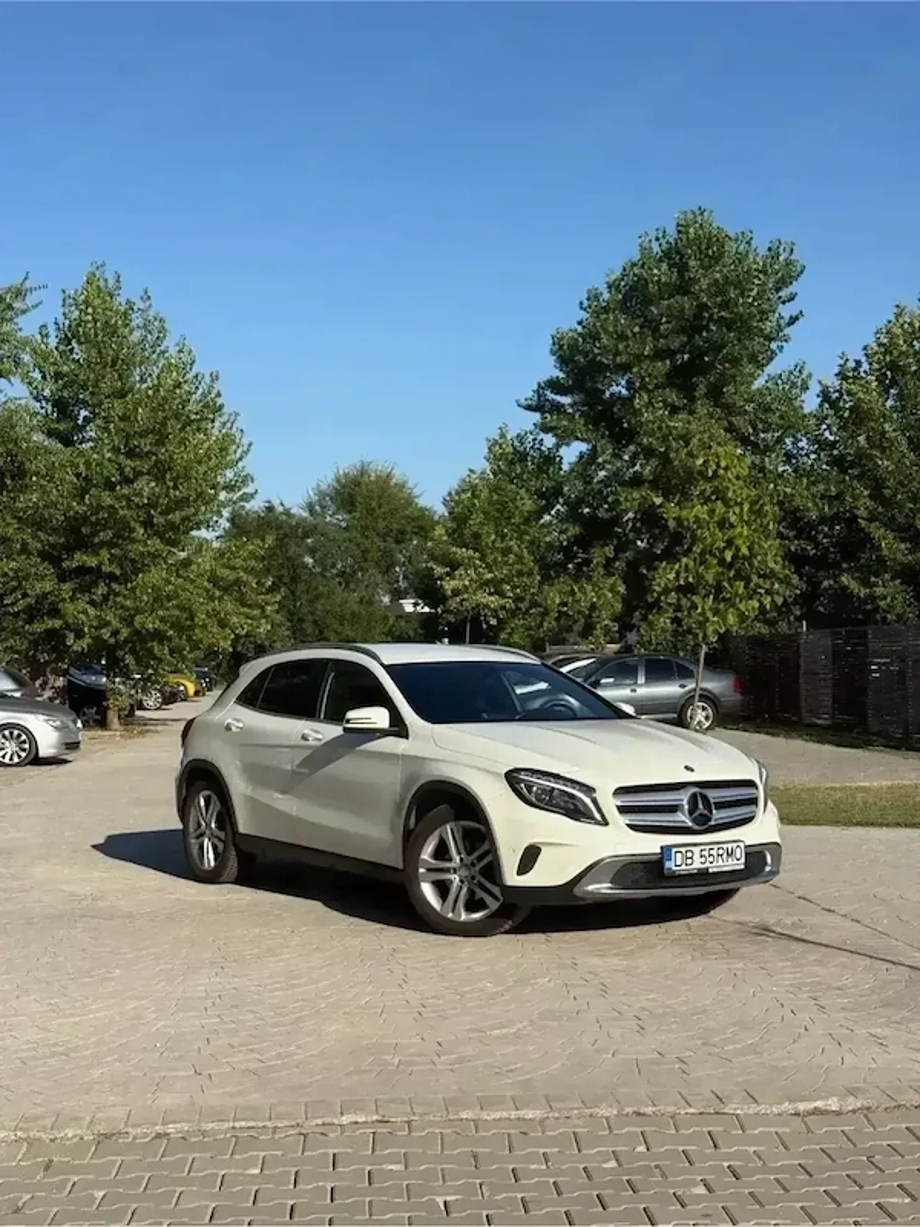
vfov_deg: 39.7
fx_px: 1701
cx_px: 460
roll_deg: -0.4
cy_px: 614
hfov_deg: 30.3
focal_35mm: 48
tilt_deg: +1.6
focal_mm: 6.76
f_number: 1.78
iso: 64
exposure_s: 1/6024
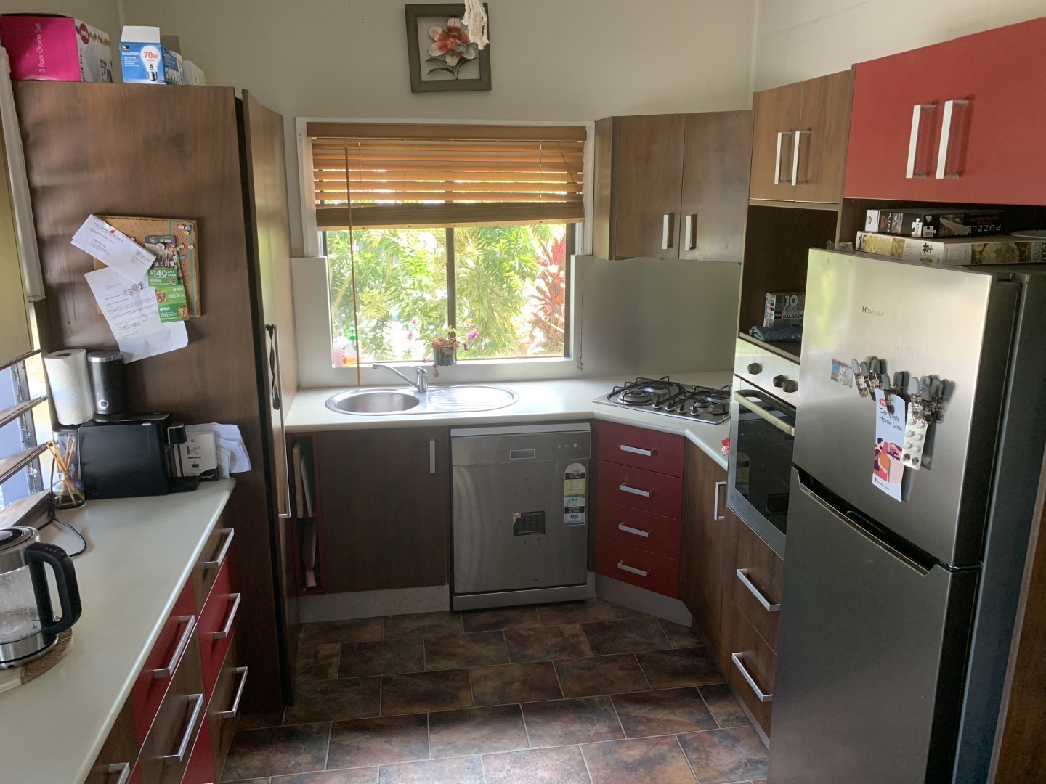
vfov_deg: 53.1
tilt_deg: -13.9
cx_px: 523
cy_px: 392
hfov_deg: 67.3
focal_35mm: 26
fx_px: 786
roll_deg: +0.0
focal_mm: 4.25
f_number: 1.8
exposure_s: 1/67
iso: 100
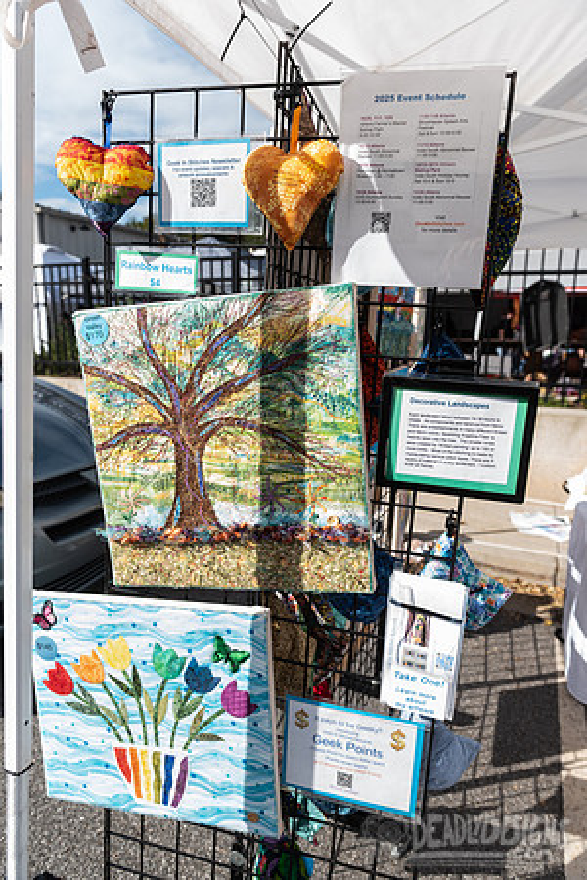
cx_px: 294
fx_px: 587
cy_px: 440
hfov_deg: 53.1
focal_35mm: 24
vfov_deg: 73.7
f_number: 5
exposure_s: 1/640
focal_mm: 24
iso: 250
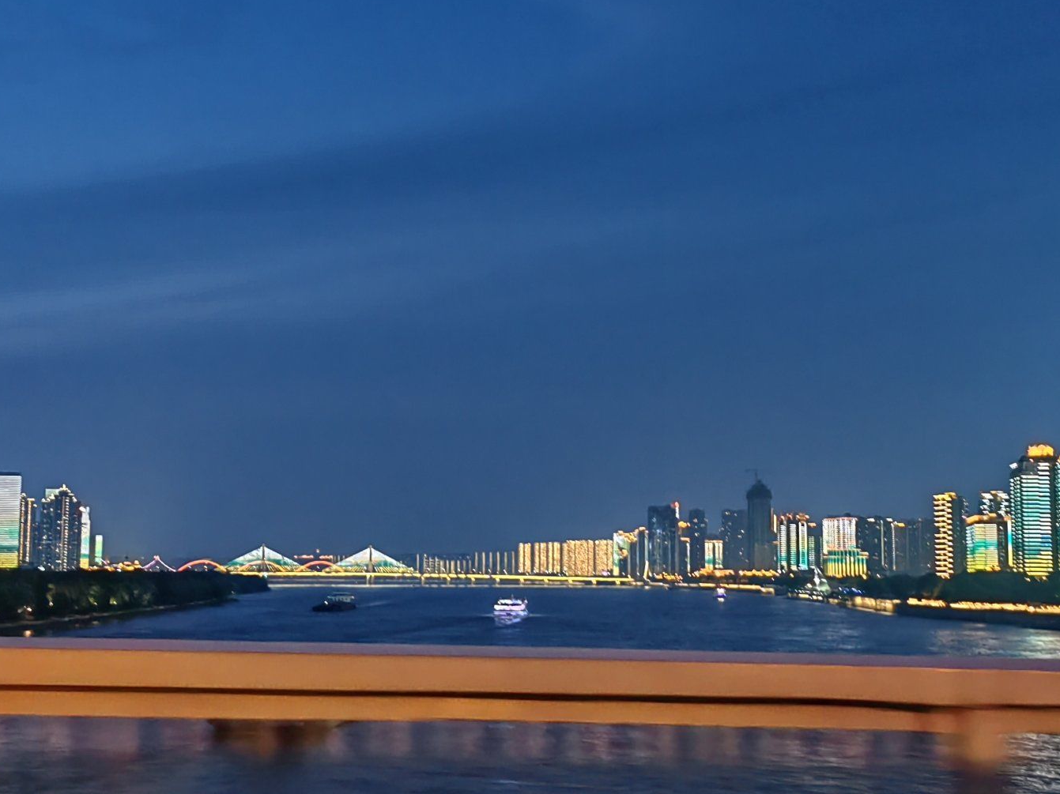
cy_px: 383
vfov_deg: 26.5
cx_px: 489
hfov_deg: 34.9
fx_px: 1684
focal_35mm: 55
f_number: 1.8
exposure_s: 1/50
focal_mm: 5.54
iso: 320
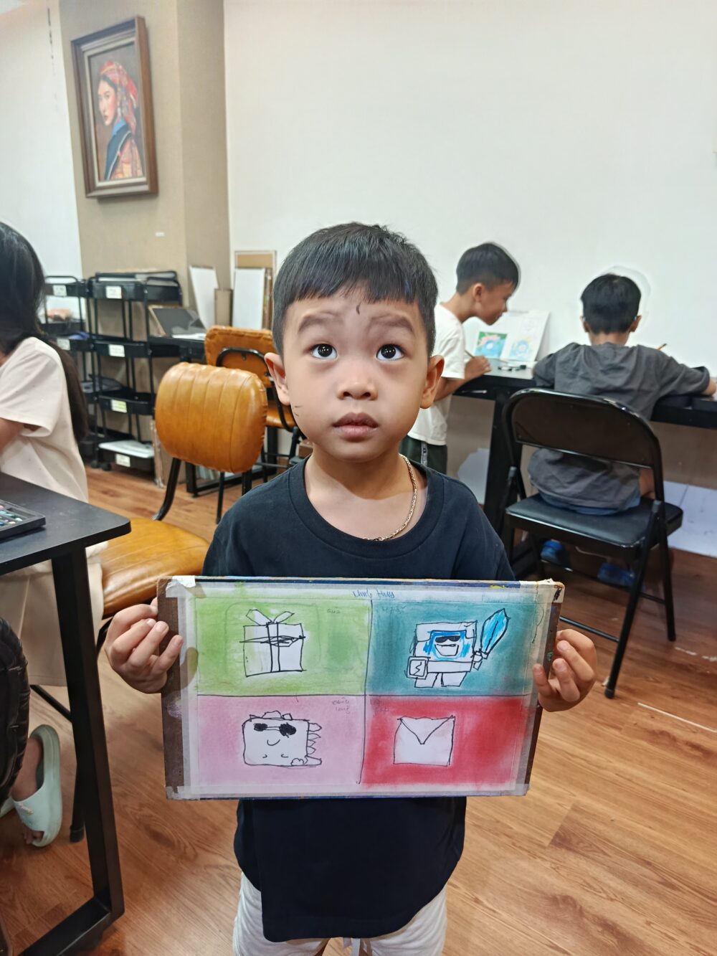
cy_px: 478
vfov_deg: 71.6
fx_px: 663
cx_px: 358
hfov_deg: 56.8
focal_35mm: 24
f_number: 1.7
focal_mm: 5.24
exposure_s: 1/100
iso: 581
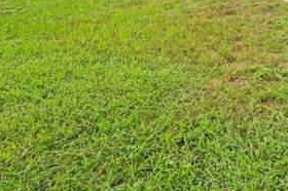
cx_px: 368
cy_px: -40
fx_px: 320
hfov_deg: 35.0
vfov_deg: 28.8
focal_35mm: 40
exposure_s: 1/100
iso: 400
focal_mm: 14
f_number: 9
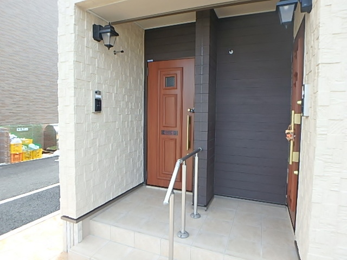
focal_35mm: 21
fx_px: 211
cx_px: 174
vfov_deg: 63.4
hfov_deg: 79.0
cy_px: 130
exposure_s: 1/160
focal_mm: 3.7
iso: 125
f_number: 3.5
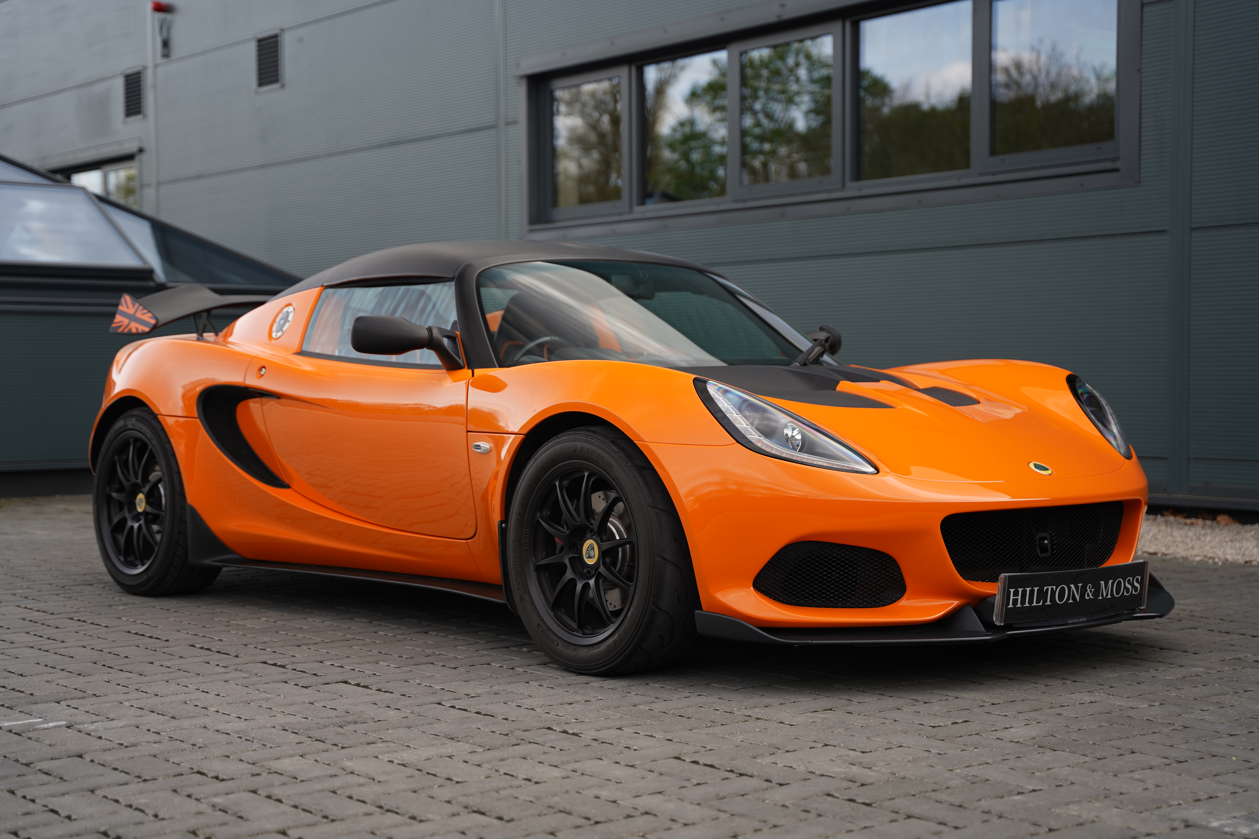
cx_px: 630
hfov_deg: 36.9
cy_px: 420
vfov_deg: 25.1
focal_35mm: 54
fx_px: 1885
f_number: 2.8
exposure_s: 1/125
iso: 50
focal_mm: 53.9
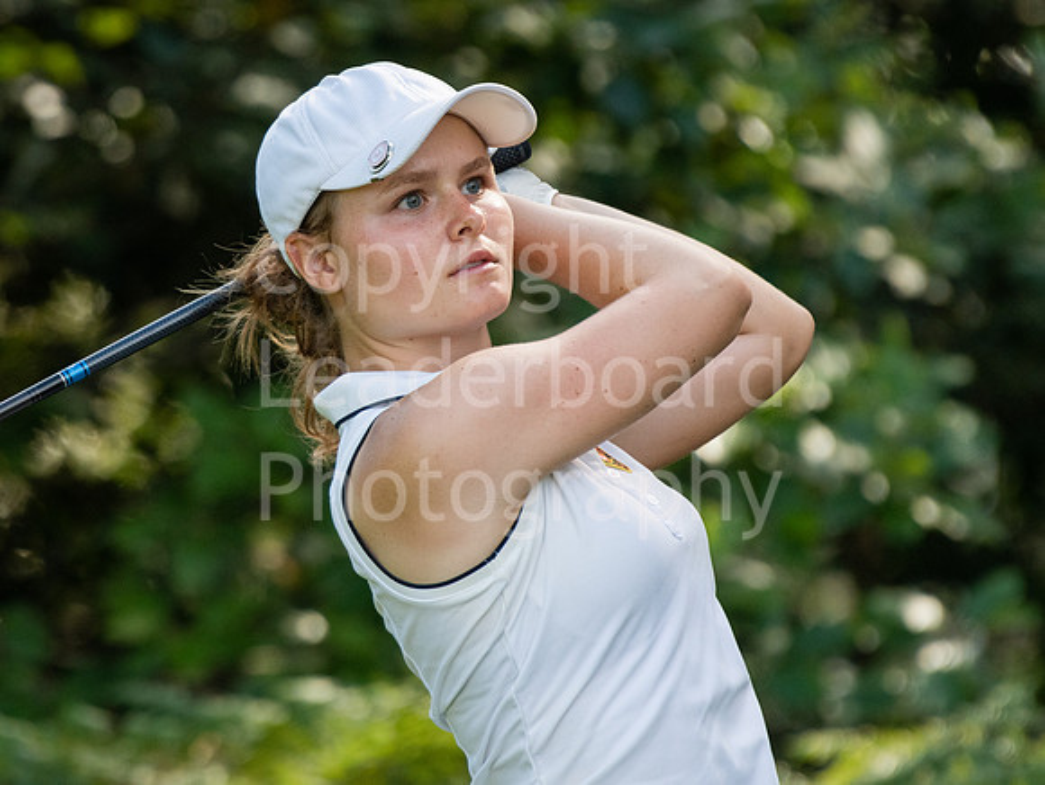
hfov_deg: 2.6
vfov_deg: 2.0
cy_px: 344
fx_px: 22641
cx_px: 382
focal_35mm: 749
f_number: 5.6
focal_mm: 410
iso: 640
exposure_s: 1/1250
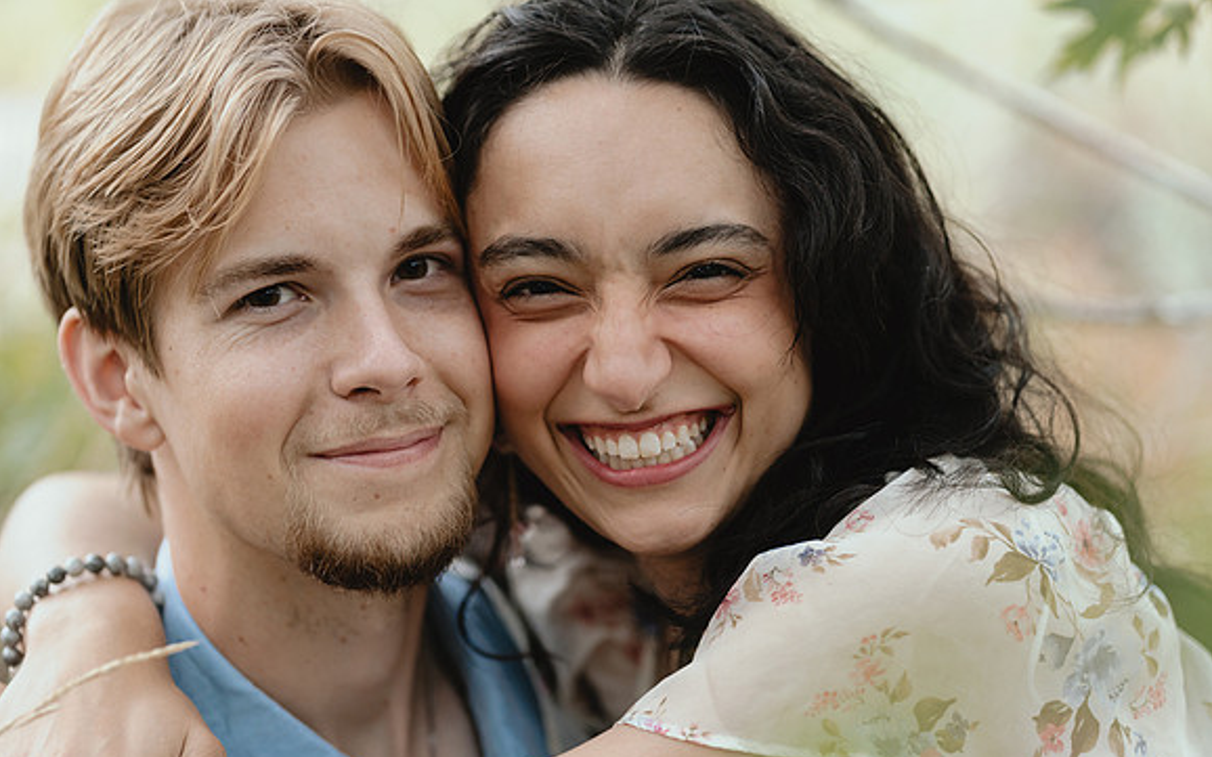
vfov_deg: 15.0
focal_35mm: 87
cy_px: 387
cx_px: 606
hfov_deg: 23.8
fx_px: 2873
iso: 800
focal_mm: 85
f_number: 2.5
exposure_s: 1/160
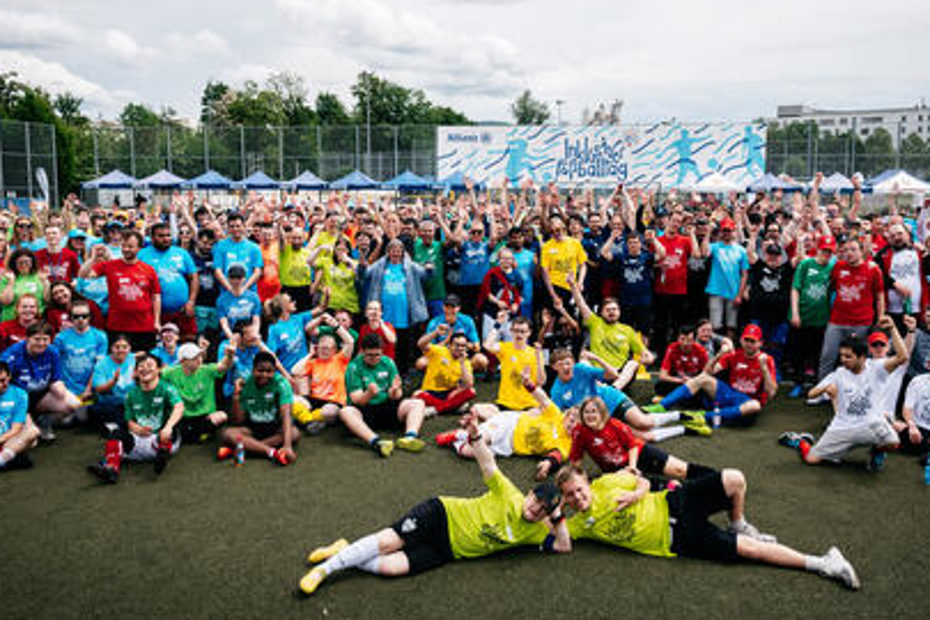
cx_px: 498
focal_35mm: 32
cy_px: 273
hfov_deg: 58.7
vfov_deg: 41.0
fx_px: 827
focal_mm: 24
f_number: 2.8
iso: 200
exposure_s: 1/3200
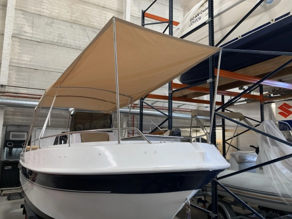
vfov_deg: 53.1
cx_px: 146
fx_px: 219
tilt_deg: +6.7
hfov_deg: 67.3
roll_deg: +0.0
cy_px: 110
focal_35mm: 26
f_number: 1.8
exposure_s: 1/110
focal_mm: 4.25
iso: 100
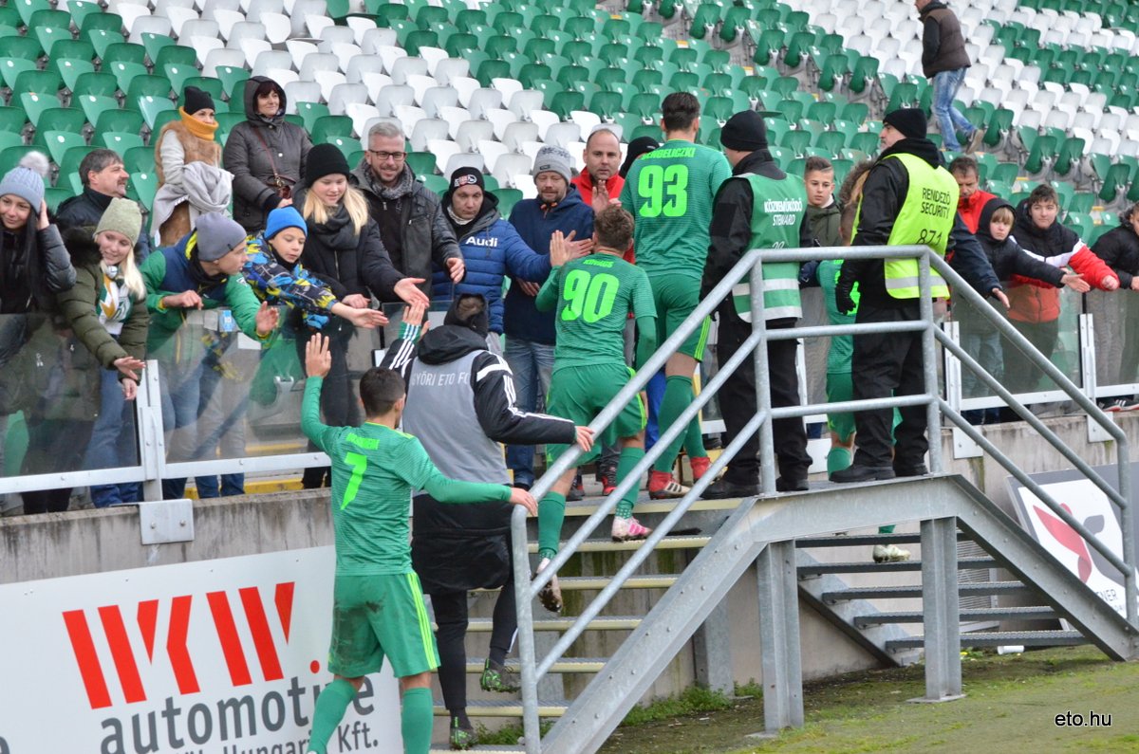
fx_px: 3315
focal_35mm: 105
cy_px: 377
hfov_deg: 19.5
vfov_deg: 13.0
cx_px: 570
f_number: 6.3
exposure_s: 1/640
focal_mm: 70
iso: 3200
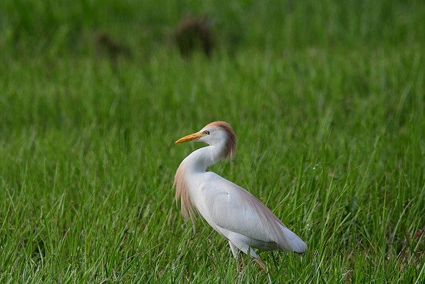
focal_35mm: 900
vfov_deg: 1.5
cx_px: 212
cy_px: 142
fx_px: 10627
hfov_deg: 2.3
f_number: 8
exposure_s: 1/5000
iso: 1600
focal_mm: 600
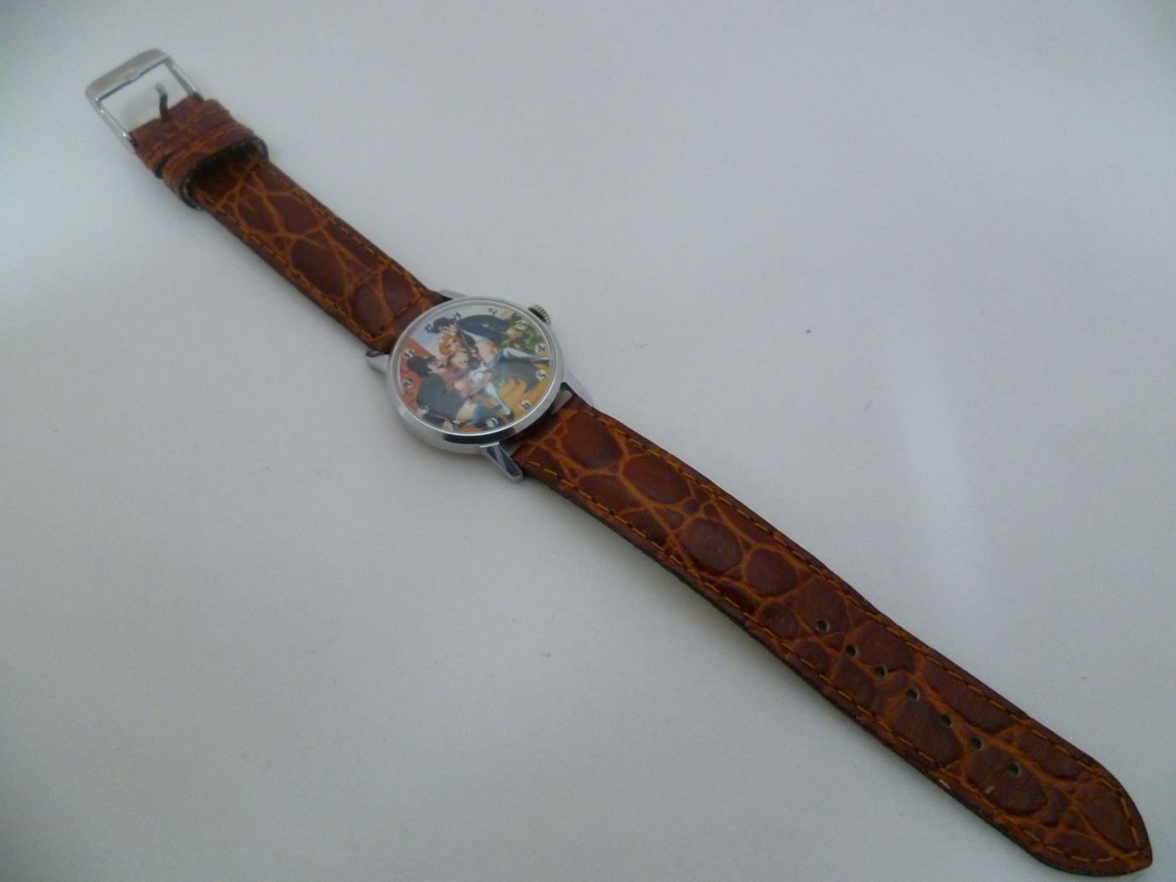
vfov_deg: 49.7
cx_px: 588
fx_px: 951
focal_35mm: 28
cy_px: 441
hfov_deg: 63.4
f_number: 2.8
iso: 400
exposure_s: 1/20
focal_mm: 5
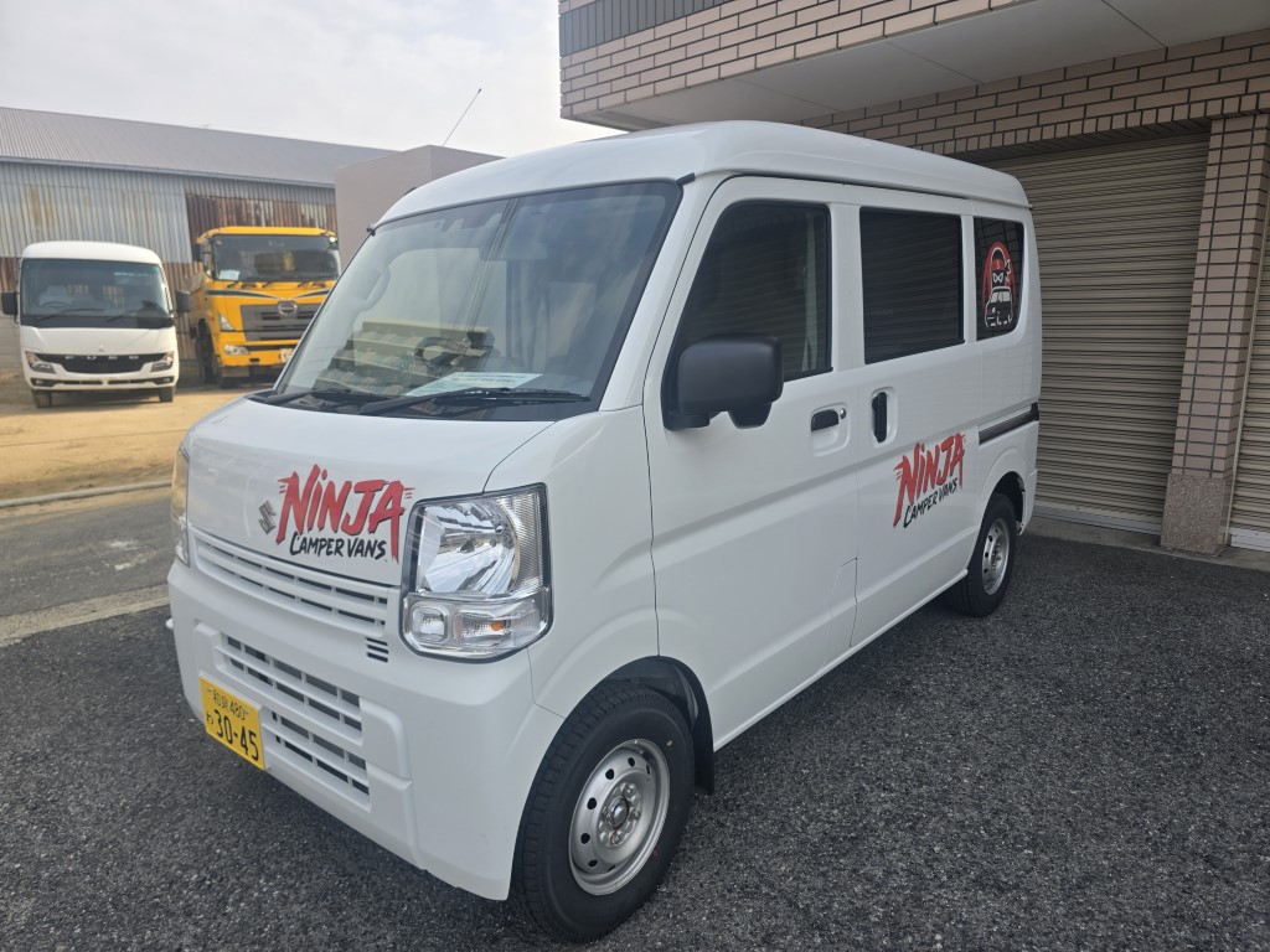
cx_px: 635
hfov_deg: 73.9
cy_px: 476
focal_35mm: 23
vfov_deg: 58.9
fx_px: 844
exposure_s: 1/462
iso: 12
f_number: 1.7
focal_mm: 6.3
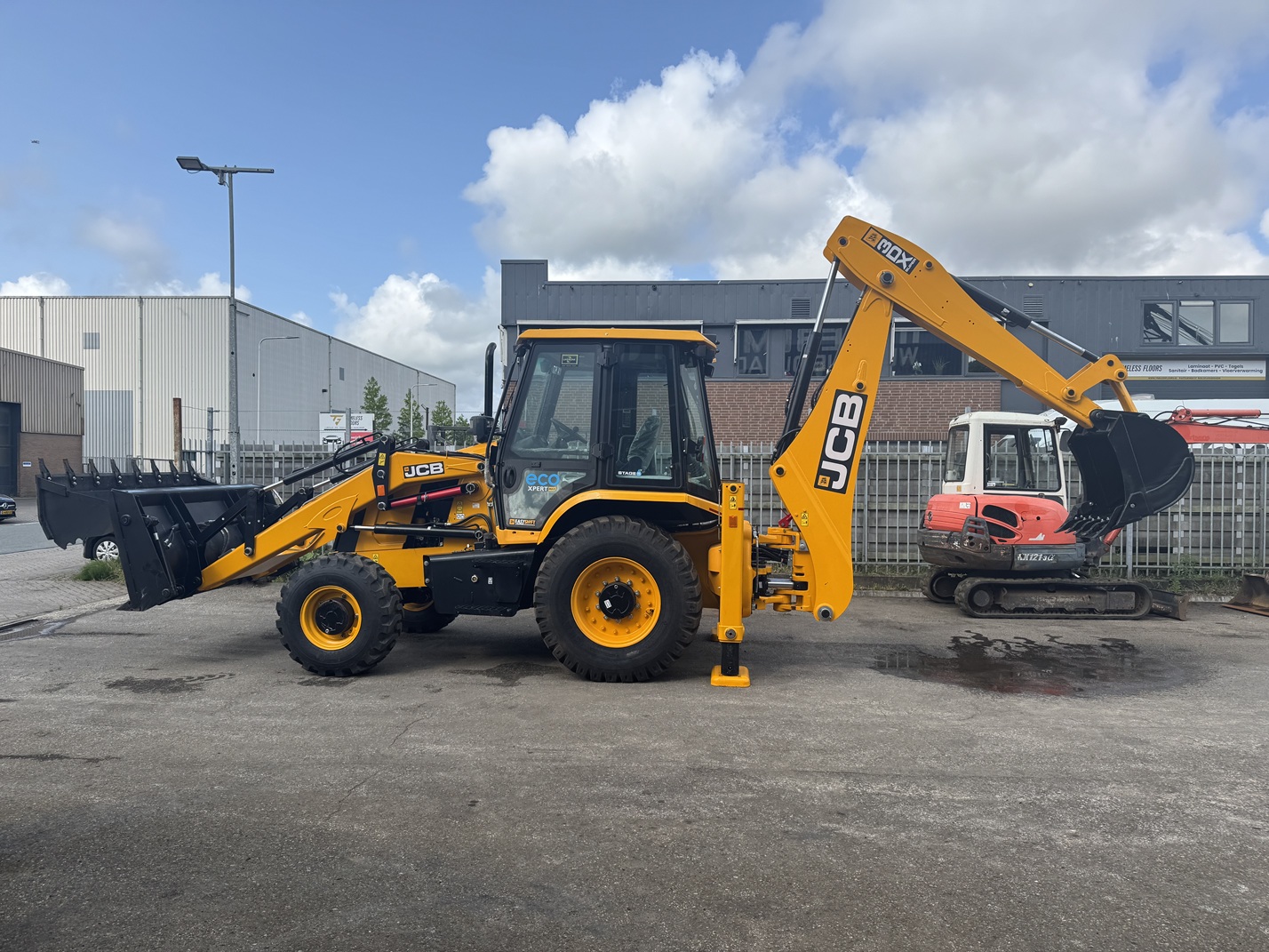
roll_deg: -1.0
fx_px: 880
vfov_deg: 56.8
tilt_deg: -0.9
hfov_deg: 71.6
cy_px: 476
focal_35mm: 24
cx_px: 634
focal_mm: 6.76
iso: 80
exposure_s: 1/1721
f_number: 1.78
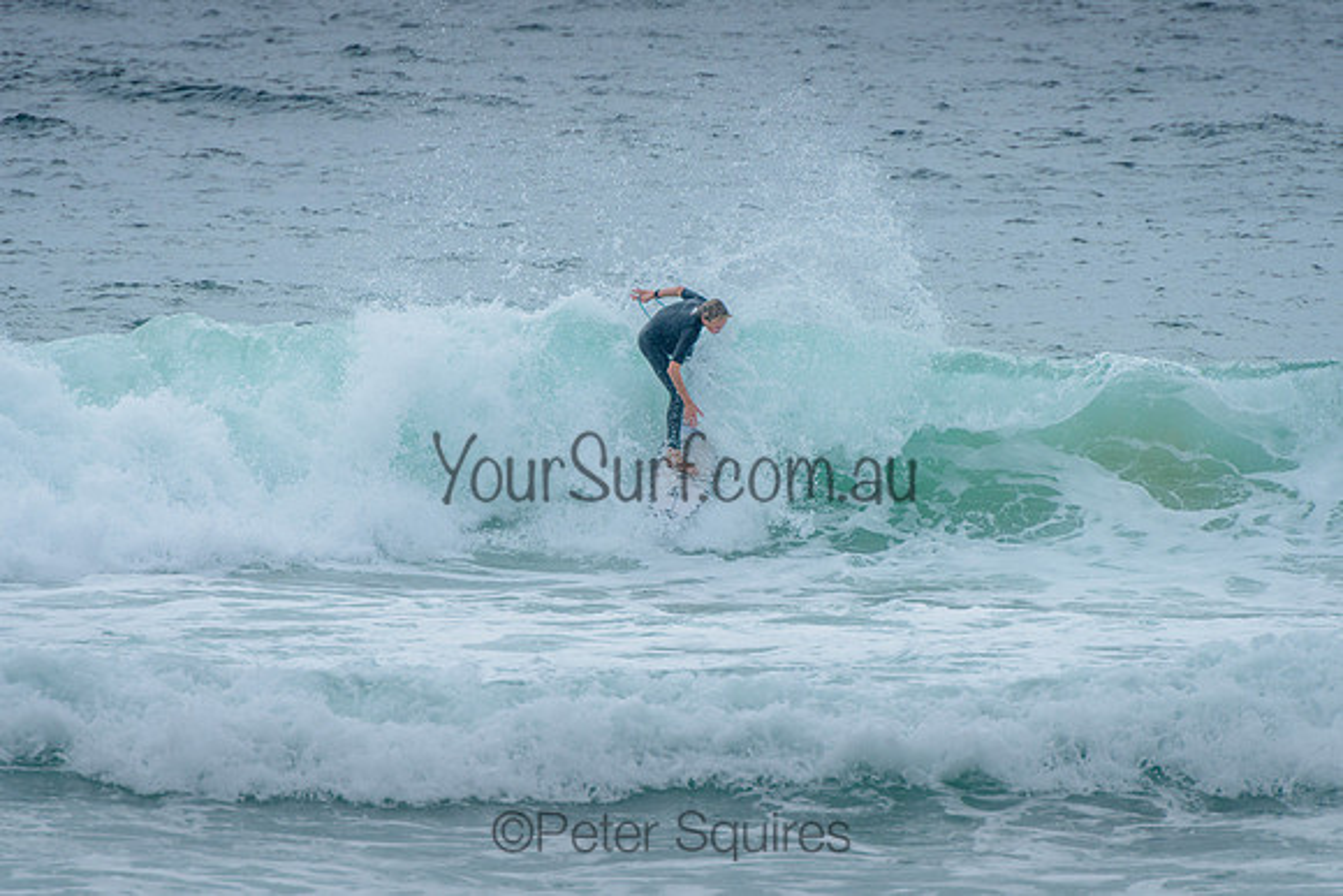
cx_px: 677
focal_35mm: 490
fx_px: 18289
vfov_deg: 2.8
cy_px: 400
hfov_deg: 4.2
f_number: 8
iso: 500
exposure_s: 1/1600
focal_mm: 400
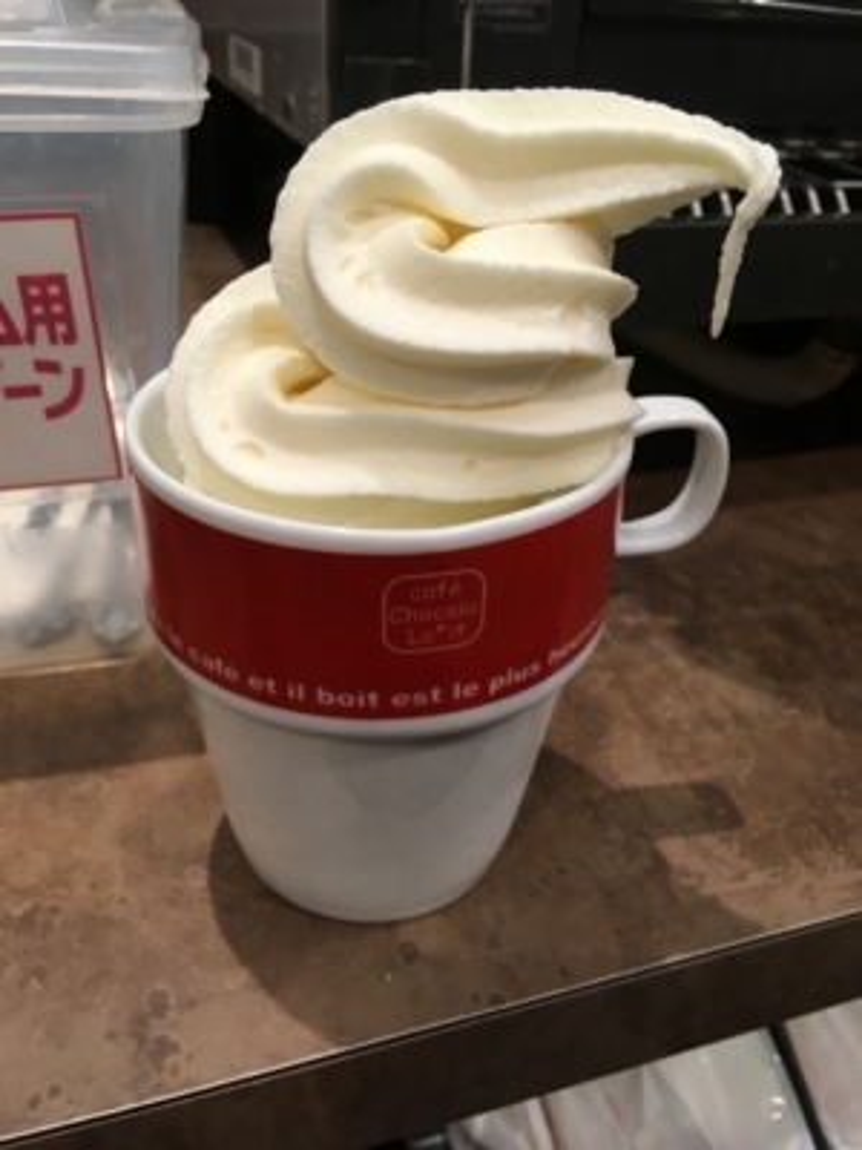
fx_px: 963
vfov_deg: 61.7
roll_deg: -3.6
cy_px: 575
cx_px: 431
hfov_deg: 48.2
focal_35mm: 29
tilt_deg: -32.1
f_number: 2.2
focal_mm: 4.15
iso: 64
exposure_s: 1/30
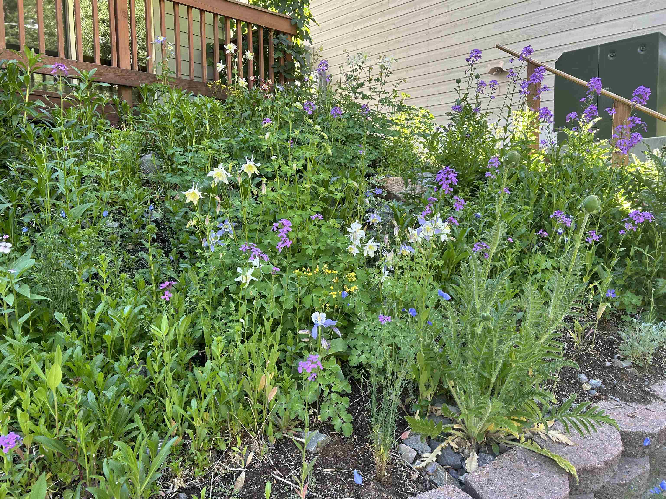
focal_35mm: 26
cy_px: 250
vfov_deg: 53.1
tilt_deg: -6.1
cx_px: 333
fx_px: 500
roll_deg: +0.8
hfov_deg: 67.3
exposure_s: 1/121
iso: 50
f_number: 1.5
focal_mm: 5.7
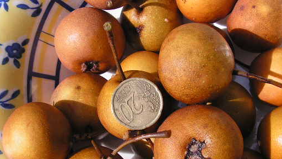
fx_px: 366
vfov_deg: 24.3
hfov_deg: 42.1
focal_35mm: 49
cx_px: 147
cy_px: 110
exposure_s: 1/400
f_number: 4.8
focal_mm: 6
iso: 64
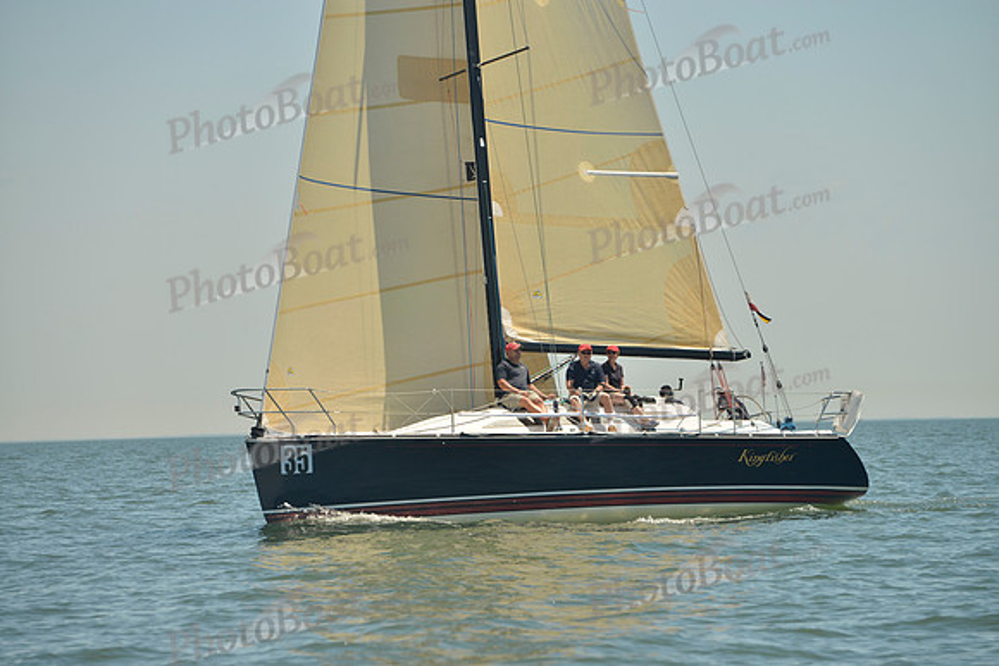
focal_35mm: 175
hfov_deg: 11.7
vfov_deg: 7.9
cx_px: 500
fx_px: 4857
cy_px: 333
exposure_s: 1/640
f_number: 7.1
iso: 200
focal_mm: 175
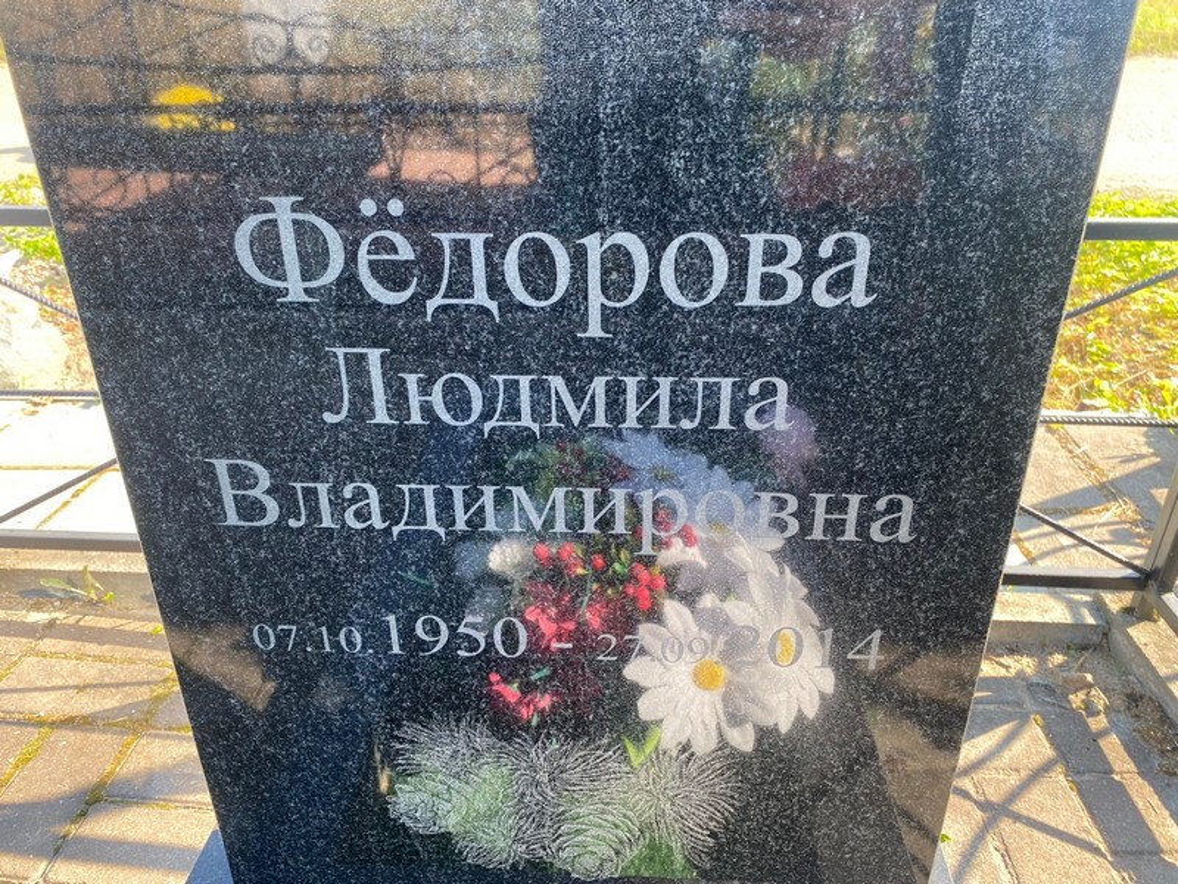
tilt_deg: -28.4
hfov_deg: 67.3
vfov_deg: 53.1
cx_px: 589
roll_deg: +0.8
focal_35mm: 26
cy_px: 442
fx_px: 885
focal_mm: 4.25
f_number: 1.8
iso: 32
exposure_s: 1/134
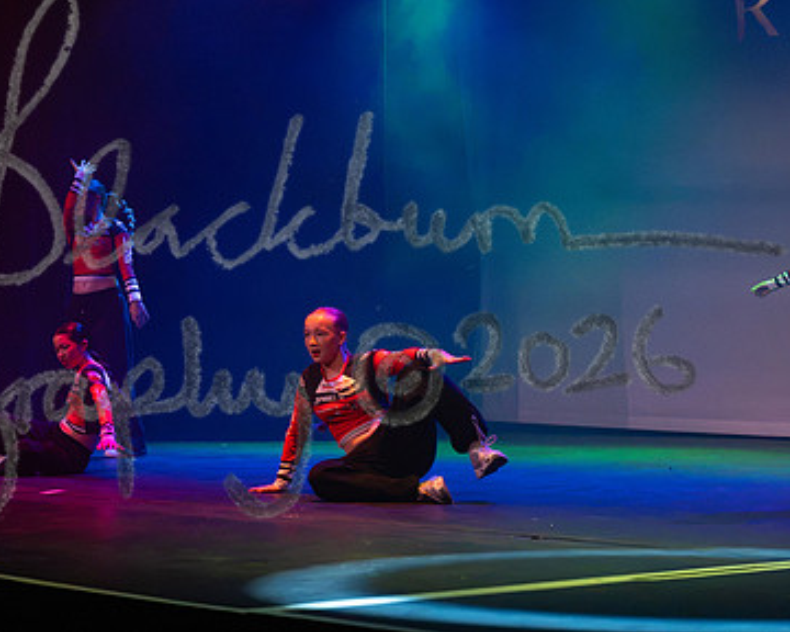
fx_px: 2058
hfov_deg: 21.4
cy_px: 140
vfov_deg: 17.3
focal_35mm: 88
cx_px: 117
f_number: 5
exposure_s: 1/400
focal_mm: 50
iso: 6400
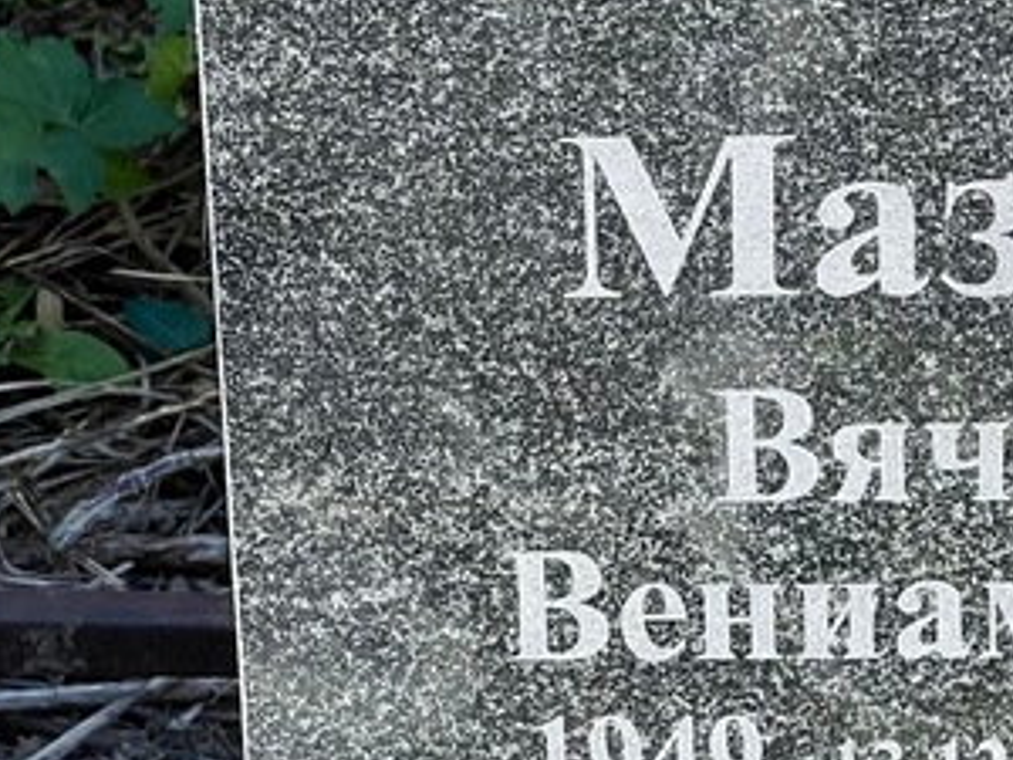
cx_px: 1091
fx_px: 5999
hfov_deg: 9.6
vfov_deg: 7.2
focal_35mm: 205
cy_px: 334
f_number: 2.8
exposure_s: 1/300
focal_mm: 9
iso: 32
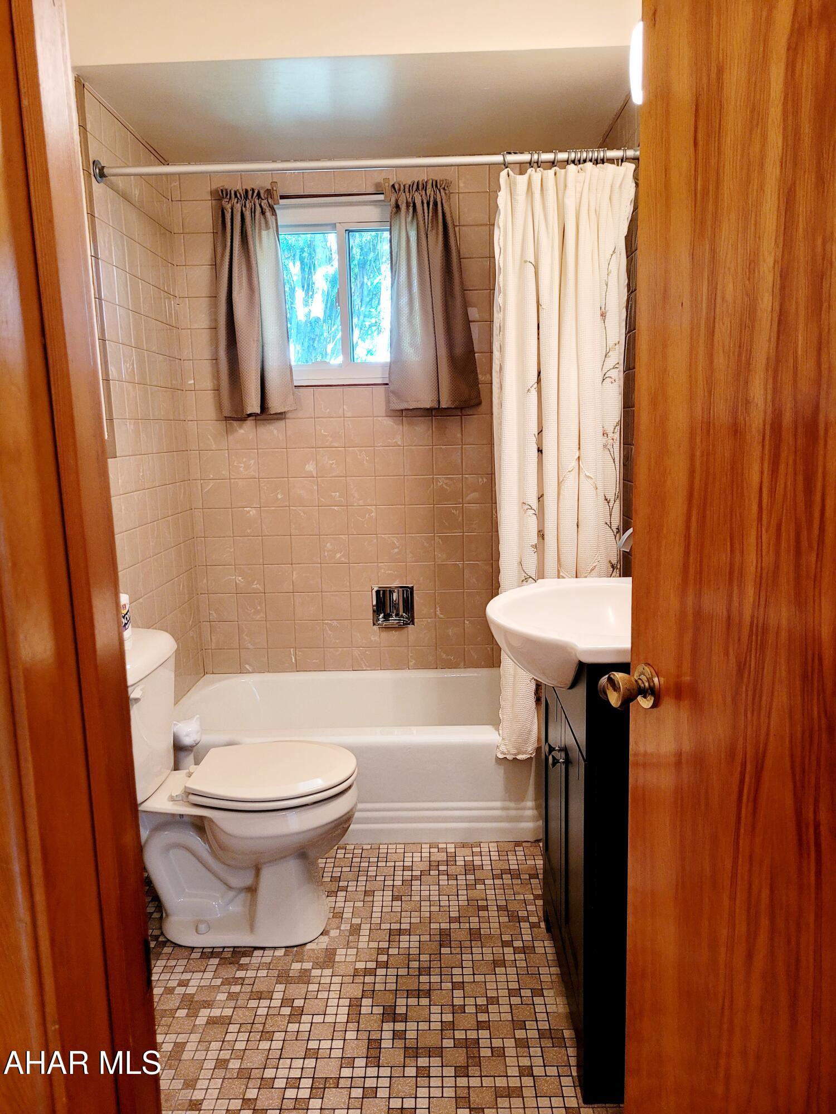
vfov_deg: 67.3
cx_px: 418
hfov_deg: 53.1
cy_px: 557
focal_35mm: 26
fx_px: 837
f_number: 1.8
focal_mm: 5.4
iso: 250
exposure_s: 1/60.2
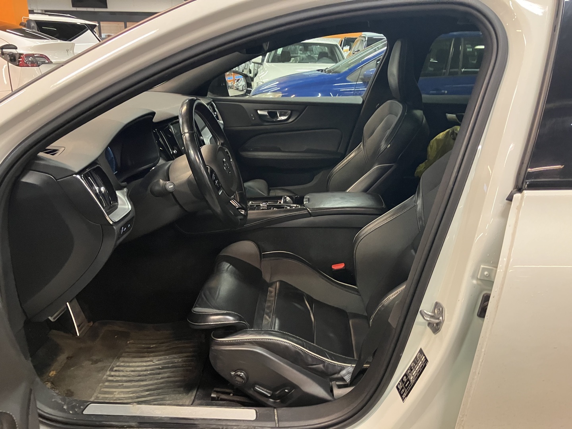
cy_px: 214
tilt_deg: -20.1
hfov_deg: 63.4
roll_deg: +0.8
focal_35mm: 28
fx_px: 463
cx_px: 286
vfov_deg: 49.7
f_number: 1.8
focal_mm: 3.99
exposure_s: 1/33
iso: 320
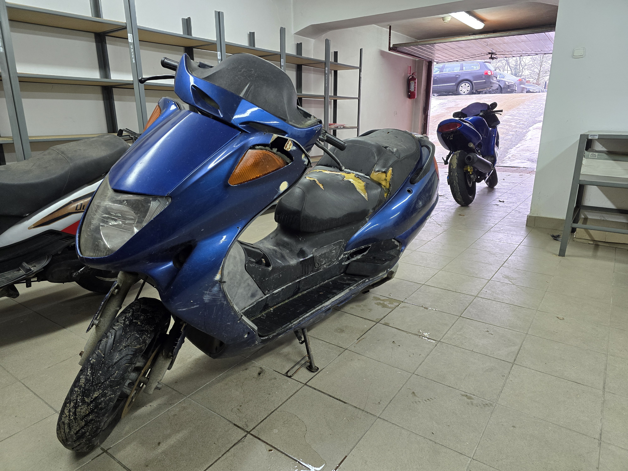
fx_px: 417
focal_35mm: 23
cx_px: 314
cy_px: 236
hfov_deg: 73.9
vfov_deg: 58.9
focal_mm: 6.3
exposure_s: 1/100
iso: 200
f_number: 1.7
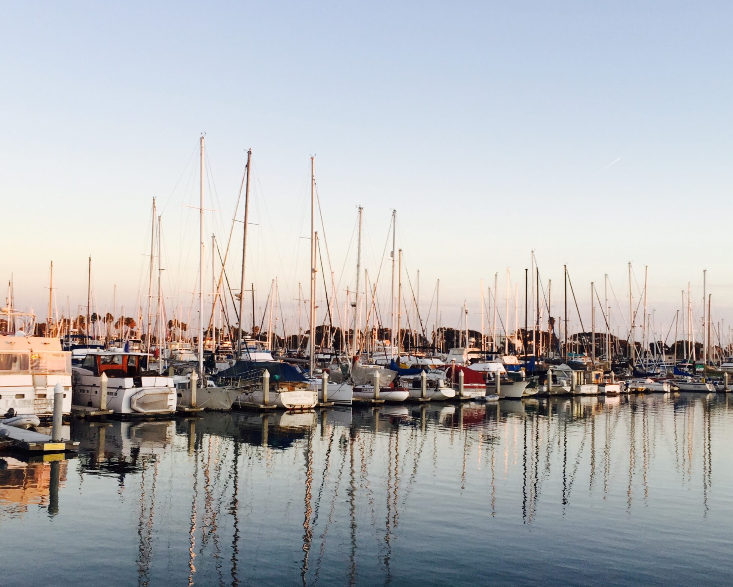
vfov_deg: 40.1
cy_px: 322
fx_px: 803
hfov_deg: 49.1
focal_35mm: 37
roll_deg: -1.0
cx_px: 365
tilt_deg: +3.9
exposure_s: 1/120
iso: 32
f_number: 2.2
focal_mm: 4.15
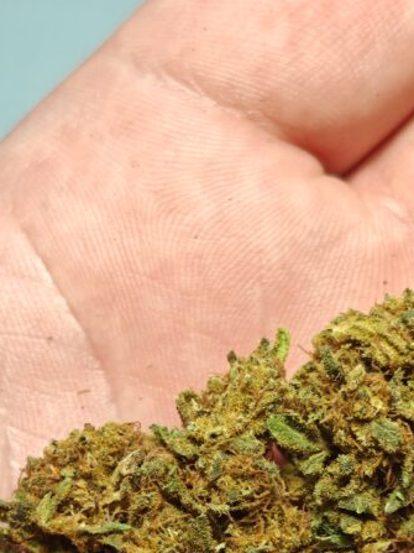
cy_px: 465
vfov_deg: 21.7
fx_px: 1420
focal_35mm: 89
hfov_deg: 16.5
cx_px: 279
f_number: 1.6
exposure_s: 1/100
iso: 100
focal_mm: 5.4
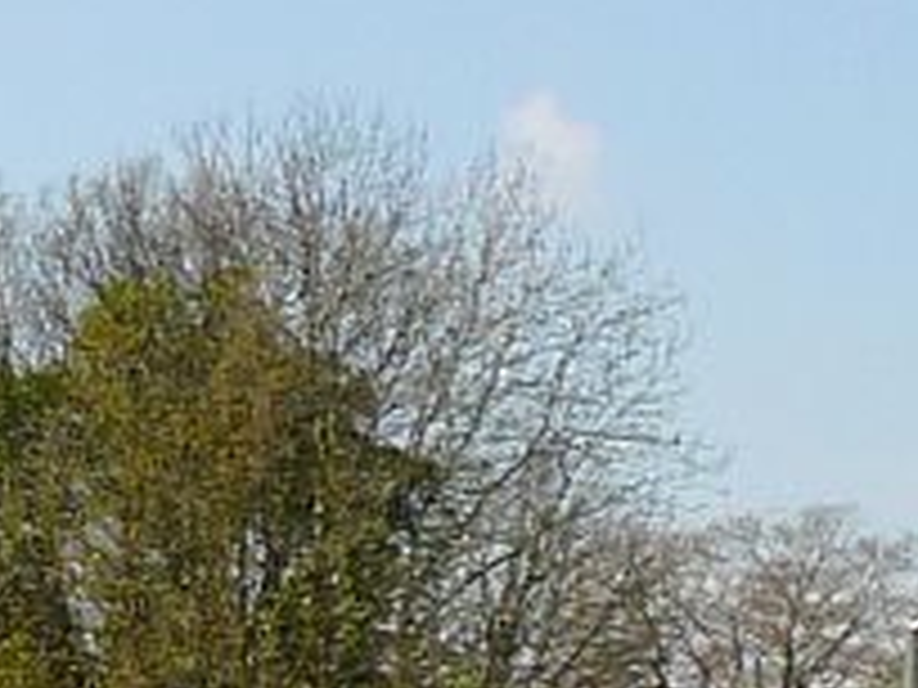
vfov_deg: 7.0
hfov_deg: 8.5
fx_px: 5622
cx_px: 2264
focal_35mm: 212
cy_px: 850
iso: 100
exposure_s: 1/400
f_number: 5.6
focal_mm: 6
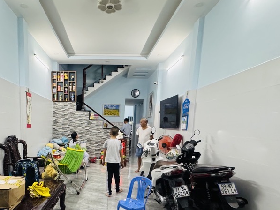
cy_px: 156
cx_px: 99
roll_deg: -1.3
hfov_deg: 70.0
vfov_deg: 54.4
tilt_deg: -7.3
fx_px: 194
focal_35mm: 24
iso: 400
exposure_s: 1/50
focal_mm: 2.22
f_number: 2.2
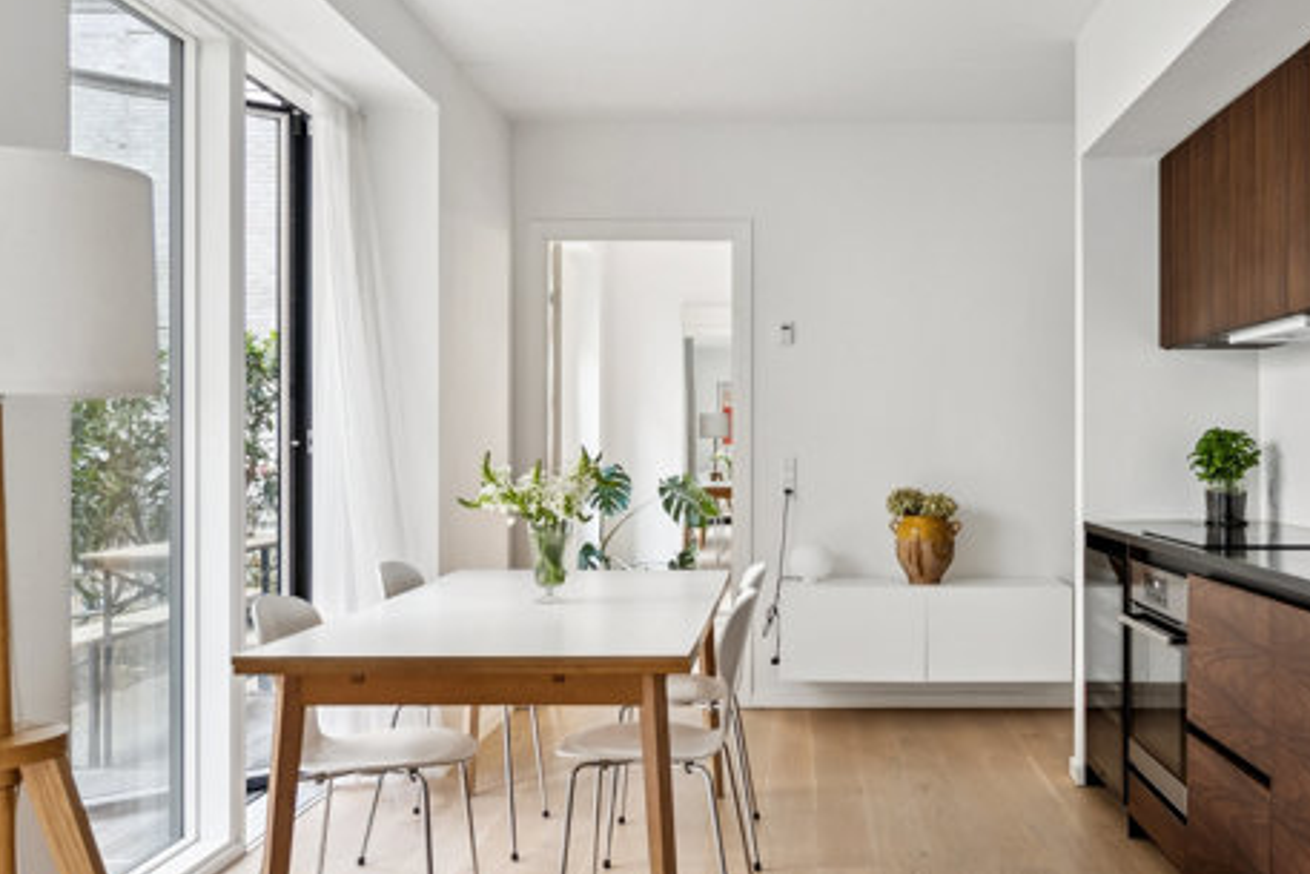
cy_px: 466
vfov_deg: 37.0
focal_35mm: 36
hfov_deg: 52.9
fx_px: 1306
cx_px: 794
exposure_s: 1/40
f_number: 4
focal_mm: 20.5
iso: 1000
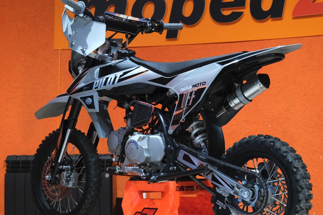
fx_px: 763
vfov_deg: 16.1
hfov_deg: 23.9
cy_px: 83
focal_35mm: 85
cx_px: 182
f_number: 4
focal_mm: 34.2
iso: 1600
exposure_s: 1/100
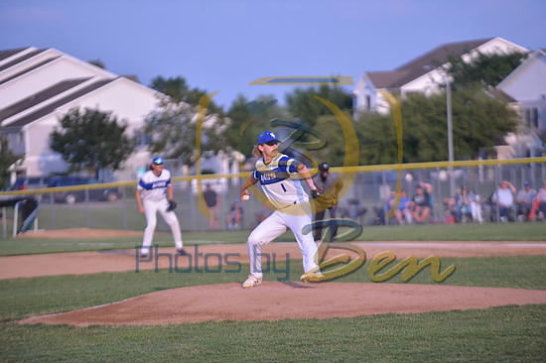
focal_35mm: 211
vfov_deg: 6.5
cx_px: 280
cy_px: 179
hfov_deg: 9.8
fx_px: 3198
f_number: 3.2
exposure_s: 1/1600
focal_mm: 200
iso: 140
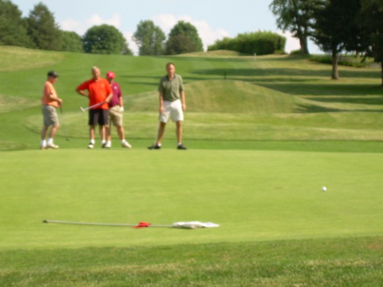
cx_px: 191
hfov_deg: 17.0
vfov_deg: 12.8
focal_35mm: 116
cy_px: 137
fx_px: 1283
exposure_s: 1/250
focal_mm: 18.9
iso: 50
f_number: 4.9
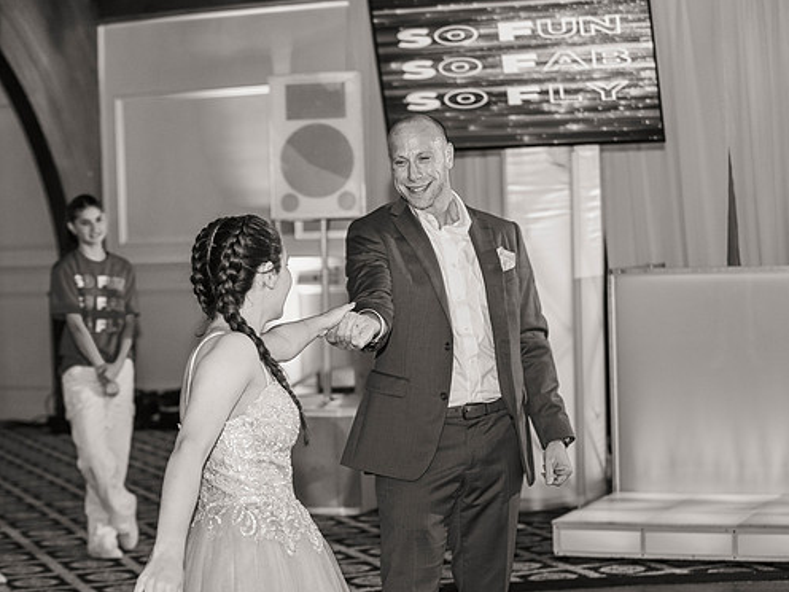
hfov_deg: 24.1
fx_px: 1846
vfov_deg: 18.2
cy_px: 293
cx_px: 384
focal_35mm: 81
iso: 1600
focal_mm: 70
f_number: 3.5
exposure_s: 1/100
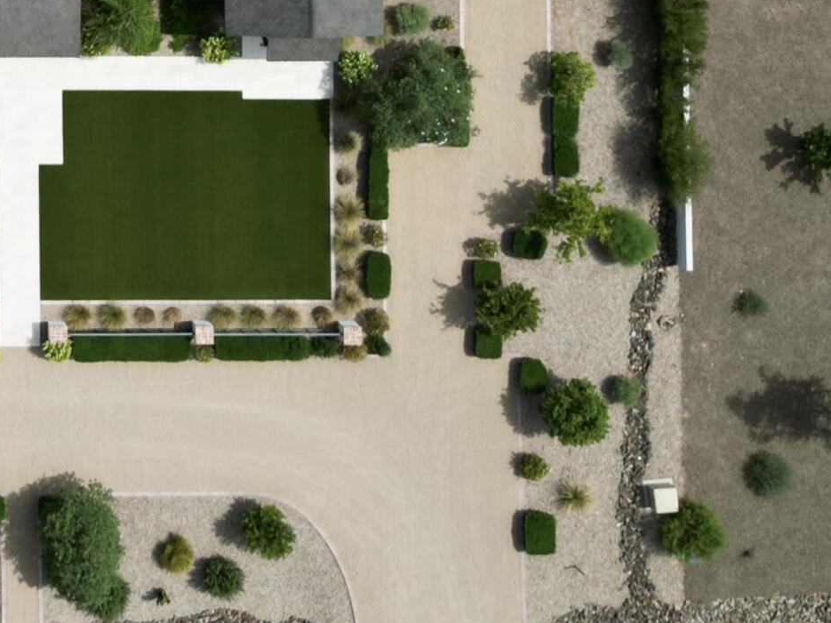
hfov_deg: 23.6
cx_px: -114
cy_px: -172
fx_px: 1848
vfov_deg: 18.0
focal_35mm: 77
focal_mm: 6.72
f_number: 1.7
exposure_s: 1/3000
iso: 110
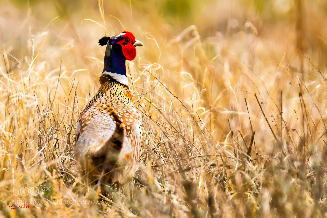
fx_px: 6131
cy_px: 109
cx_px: 164
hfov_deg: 3.1
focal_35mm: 675
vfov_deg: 2.0
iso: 400
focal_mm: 450
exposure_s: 1/1600
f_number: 6.3
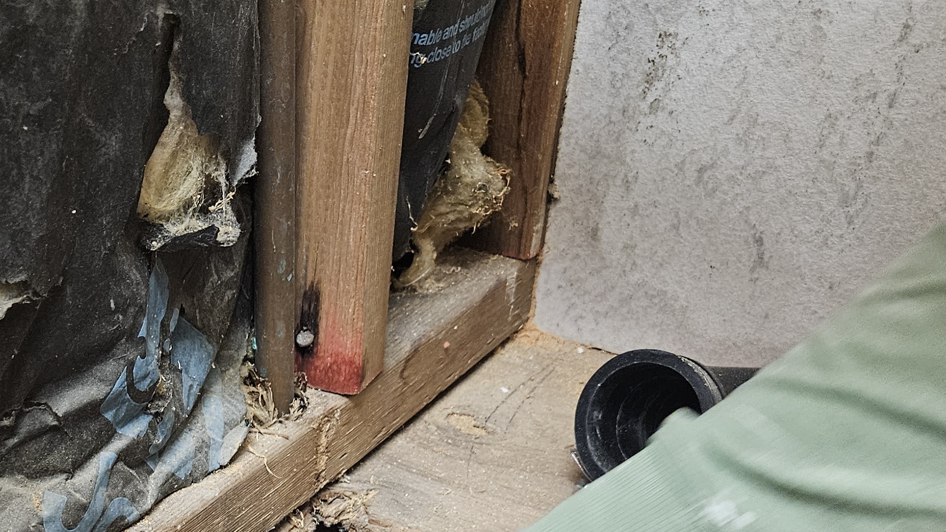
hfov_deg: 37.4
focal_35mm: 54
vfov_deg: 20.2
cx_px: 221
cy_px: 711
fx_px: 1355
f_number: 1.8
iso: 640
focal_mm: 5.4
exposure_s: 1/60
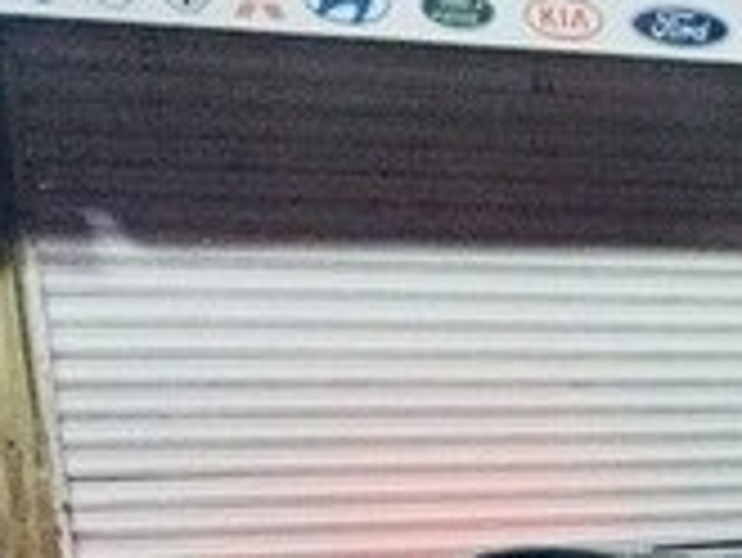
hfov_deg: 15.6
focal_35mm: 116
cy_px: 1019
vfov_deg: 11.8
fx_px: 2488
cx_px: 1133
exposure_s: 1/17
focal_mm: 4.15
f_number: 2.2
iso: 500
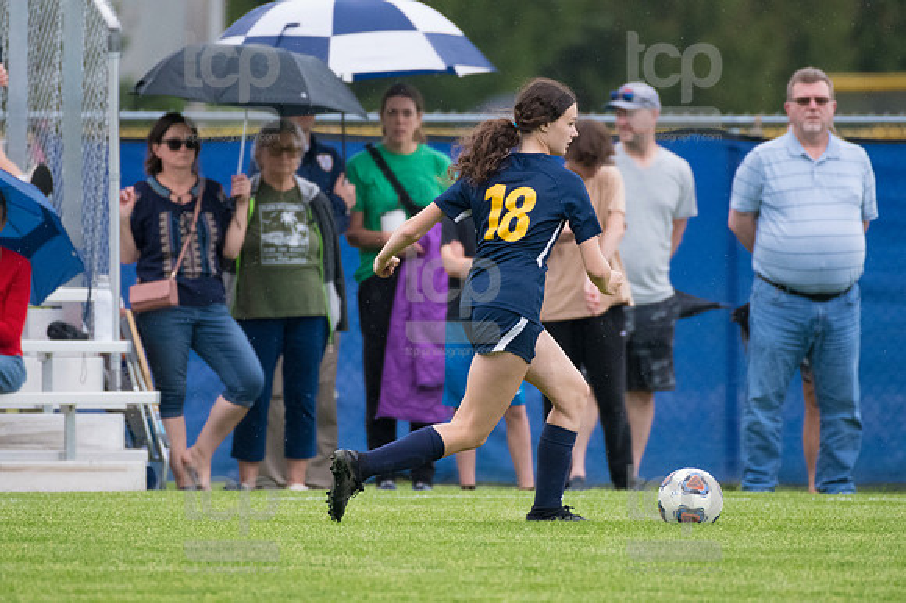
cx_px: 453
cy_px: 302
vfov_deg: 1.9
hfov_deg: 2.9
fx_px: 18109
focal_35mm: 720
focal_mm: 480
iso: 2500
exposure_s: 1/1600
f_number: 5.6
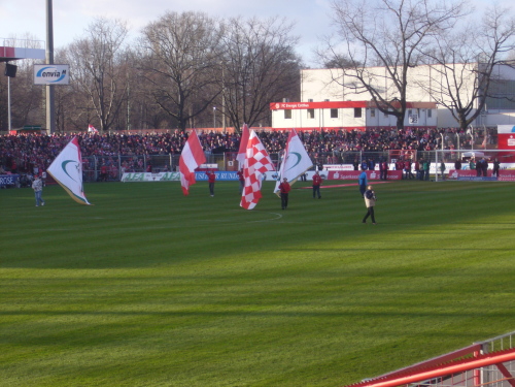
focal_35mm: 105
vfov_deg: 14.1
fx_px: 1562
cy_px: 194
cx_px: 258
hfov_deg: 18.7
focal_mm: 17.4
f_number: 5
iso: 80
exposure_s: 1/125
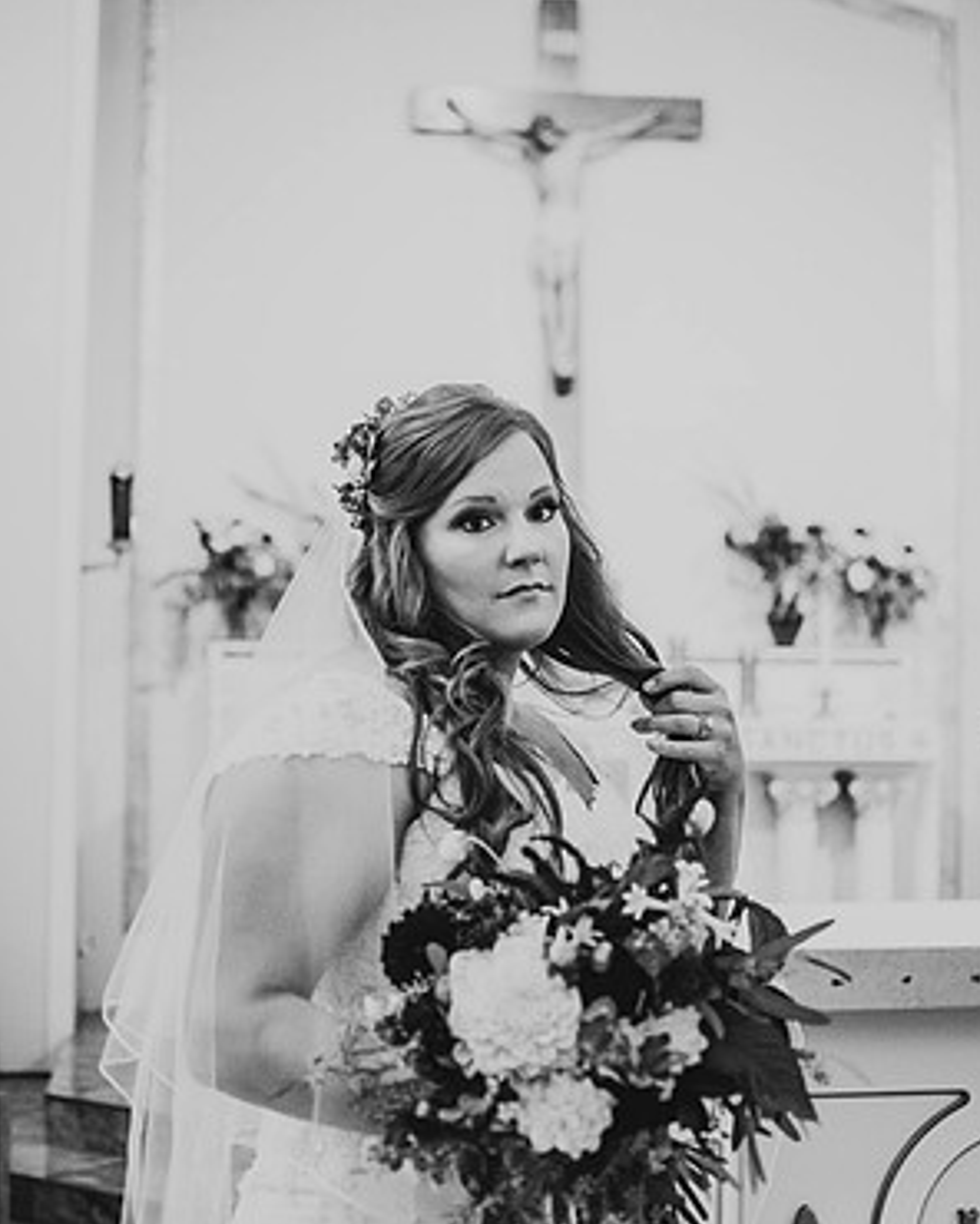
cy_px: 648
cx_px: 493
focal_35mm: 60
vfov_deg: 31.4
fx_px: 2175
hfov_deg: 25.4
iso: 1000
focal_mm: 35
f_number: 1.8
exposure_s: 1/800
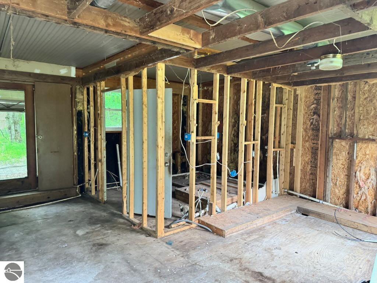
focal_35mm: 24
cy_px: 142
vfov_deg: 56.8
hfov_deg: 71.6
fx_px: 261
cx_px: 188
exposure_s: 1/60
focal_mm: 6.76
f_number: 1.78
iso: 500
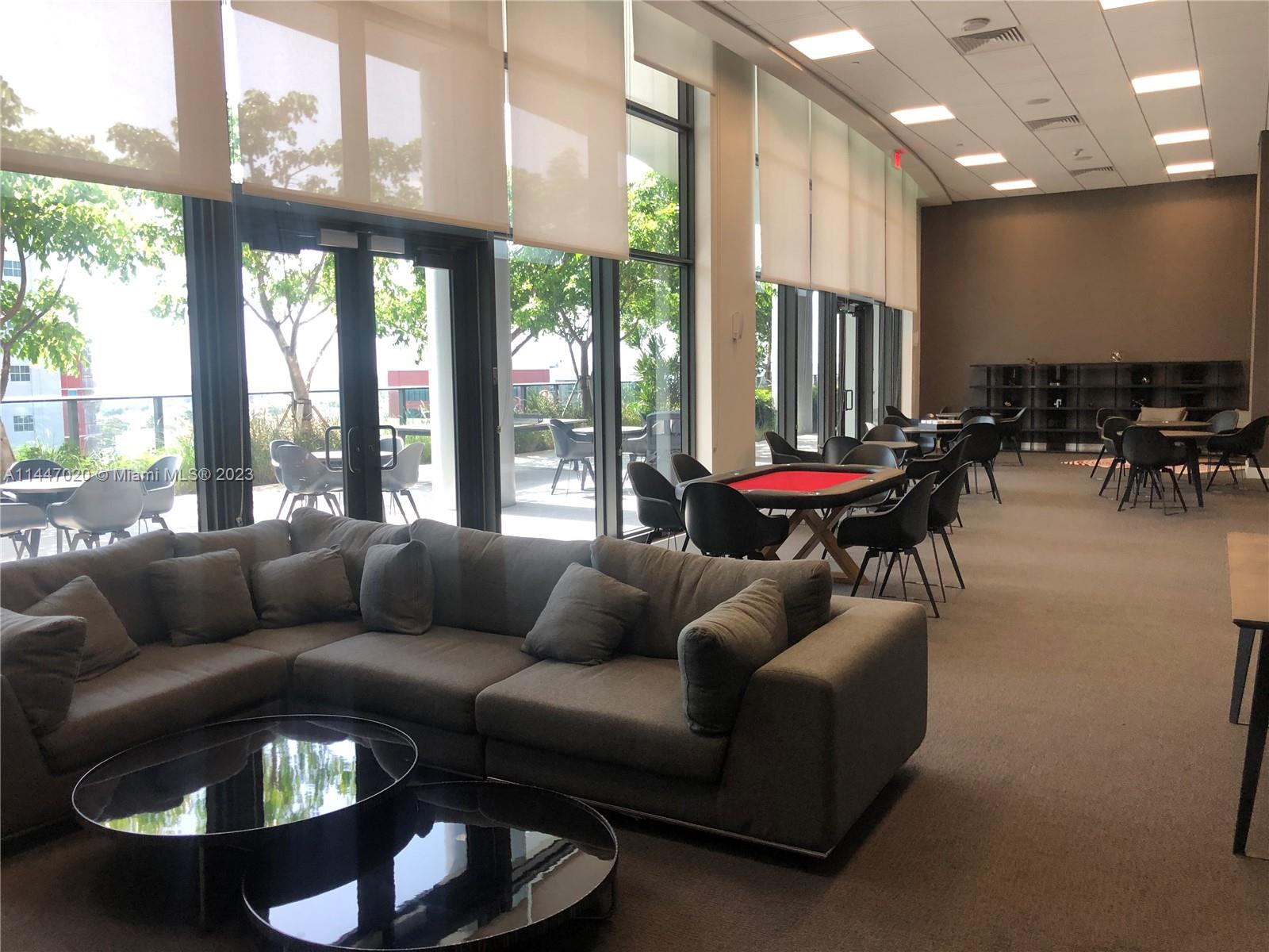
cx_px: 634
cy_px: 476
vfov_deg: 49.7
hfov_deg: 63.4
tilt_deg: -4.8
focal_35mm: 28
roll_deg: +0.8
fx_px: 1026
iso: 25
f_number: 1.8
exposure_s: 1/30
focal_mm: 4
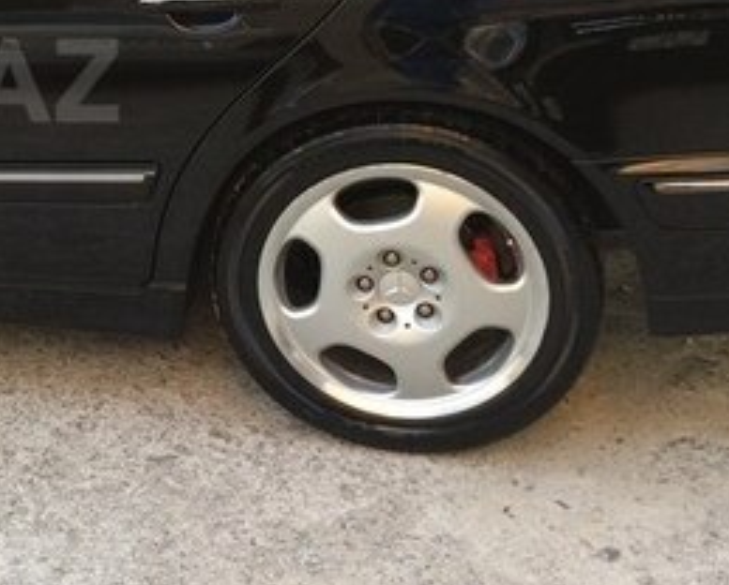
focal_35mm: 72
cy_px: 80
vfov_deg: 20.9
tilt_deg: -18.8
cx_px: -169
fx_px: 1556
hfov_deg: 23.8
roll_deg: +5.1
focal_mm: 4.15
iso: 50
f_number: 2.2
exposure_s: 1/100
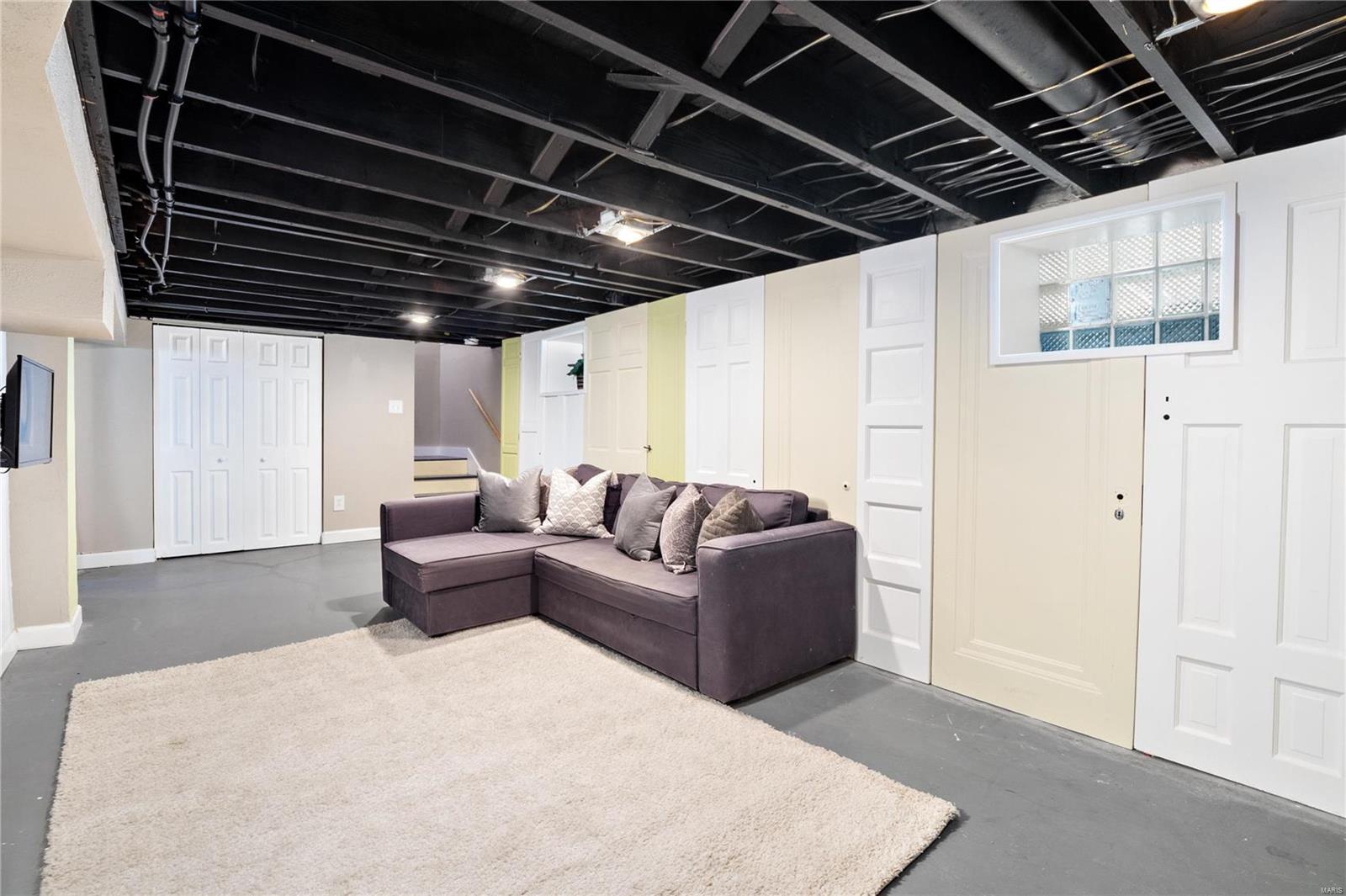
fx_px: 598
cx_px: 673
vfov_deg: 73.7
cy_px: 448
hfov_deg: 96.8
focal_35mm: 16
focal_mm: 8
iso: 400
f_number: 8
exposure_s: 1/100
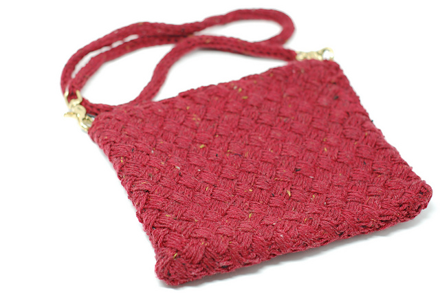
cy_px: 146
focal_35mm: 75
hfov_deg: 27.0
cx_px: 220
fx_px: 916
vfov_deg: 18.2
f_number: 2.5
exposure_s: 1/60
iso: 200
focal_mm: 50
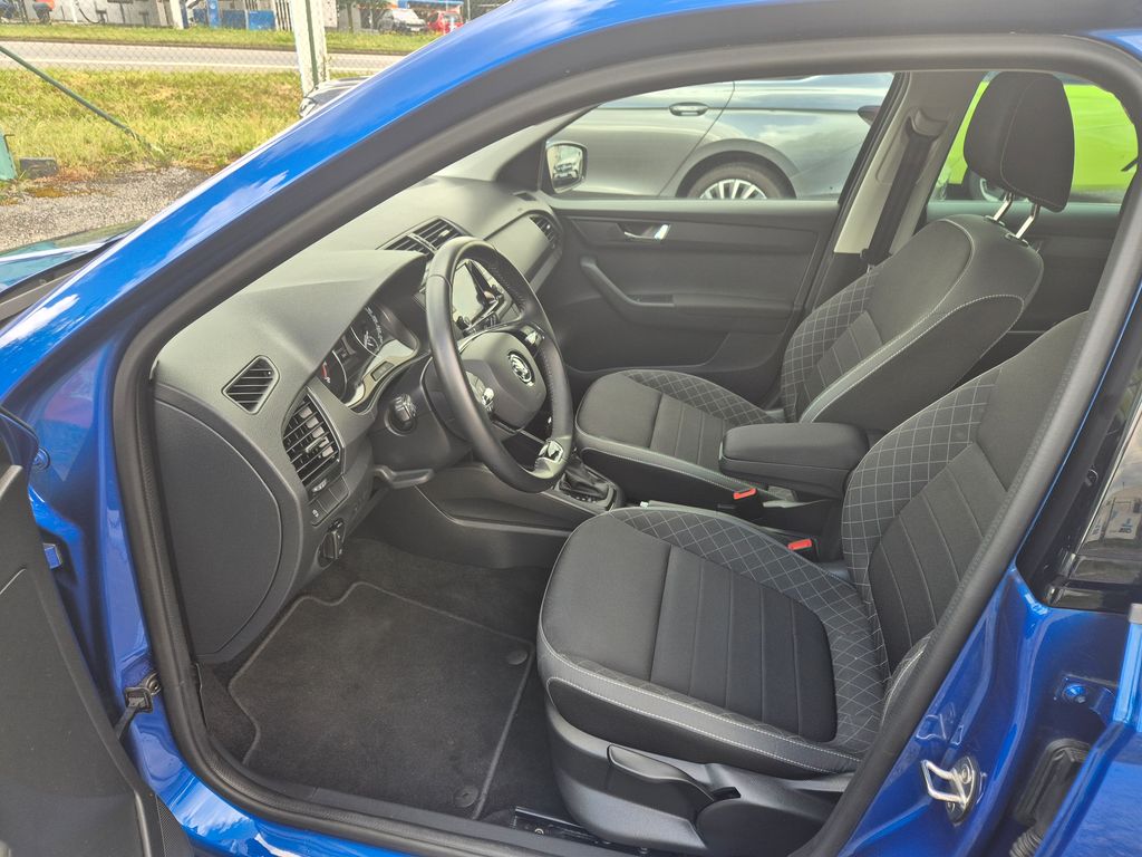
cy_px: 428
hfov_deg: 73.9
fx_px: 759
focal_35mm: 23
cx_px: 571
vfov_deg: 58.9
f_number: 1.8
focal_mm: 5.4
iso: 40
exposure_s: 1/180
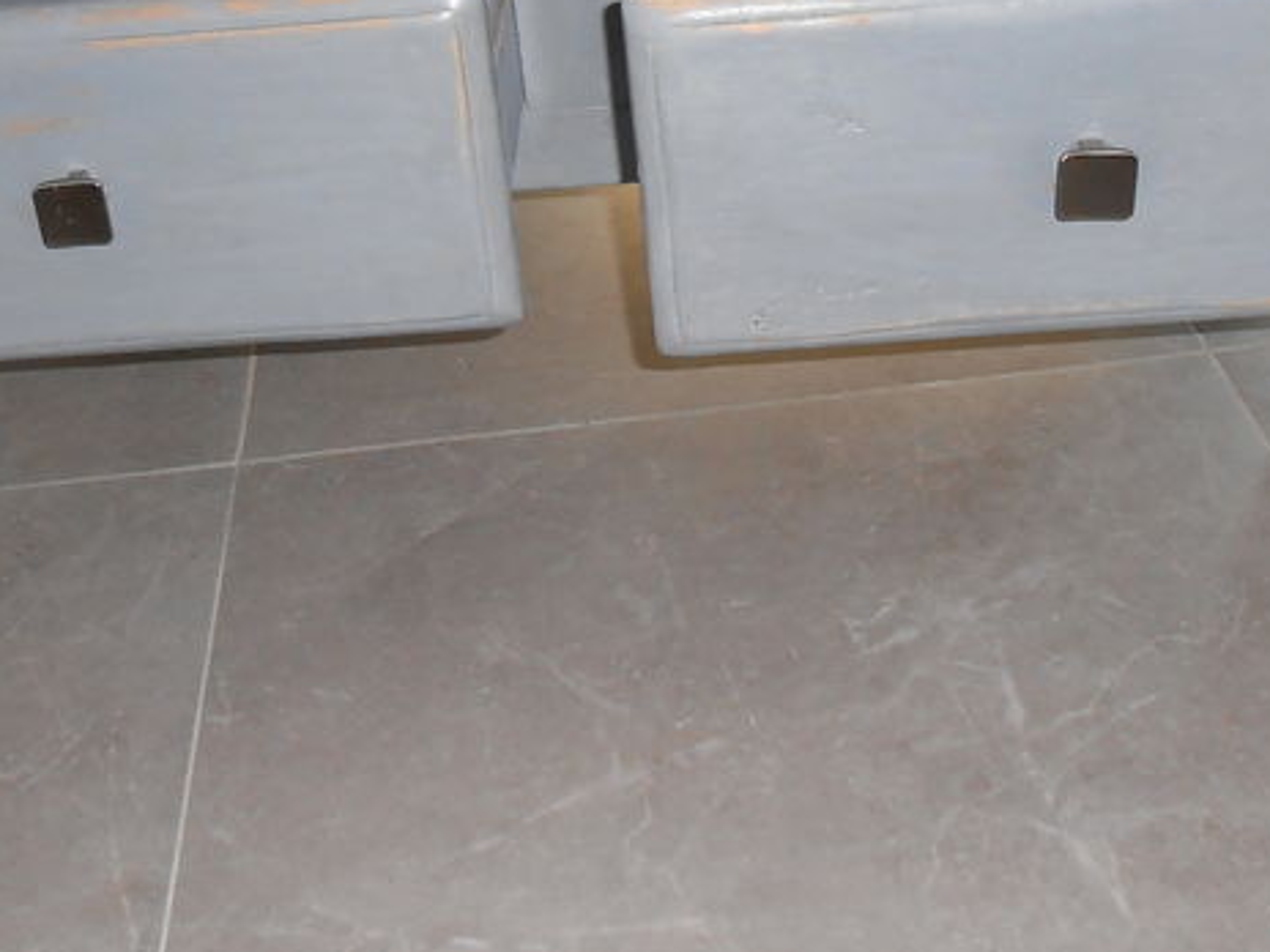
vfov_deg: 25.1
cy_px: 49
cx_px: 531
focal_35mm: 56
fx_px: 2055
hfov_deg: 34.3
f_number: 3.5
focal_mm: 4.6
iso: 200
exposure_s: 1/25
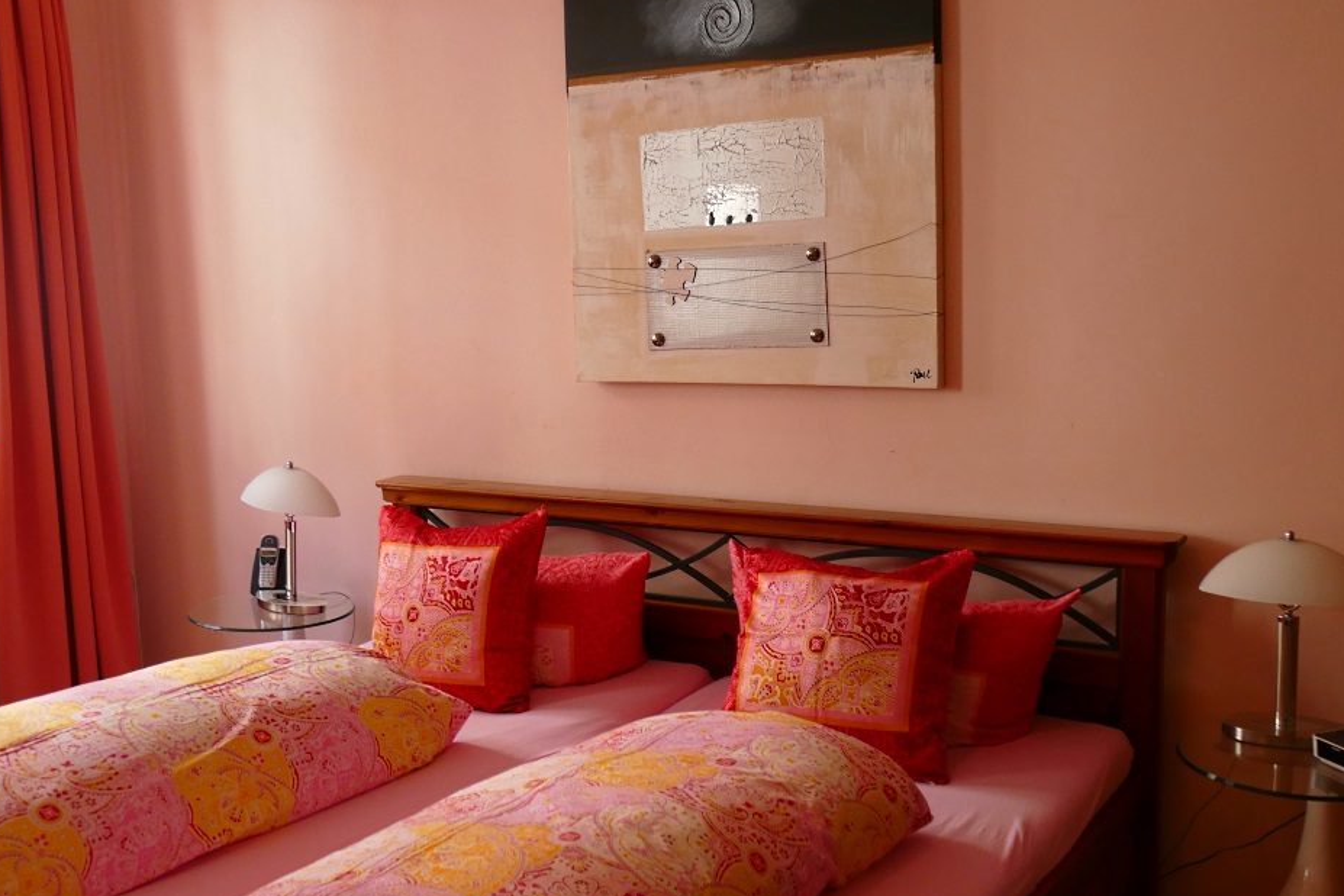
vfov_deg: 32.6
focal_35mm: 41
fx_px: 1531
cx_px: 683
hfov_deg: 47.4
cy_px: 472
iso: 640
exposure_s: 1/80
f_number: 3.1
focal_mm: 13.7
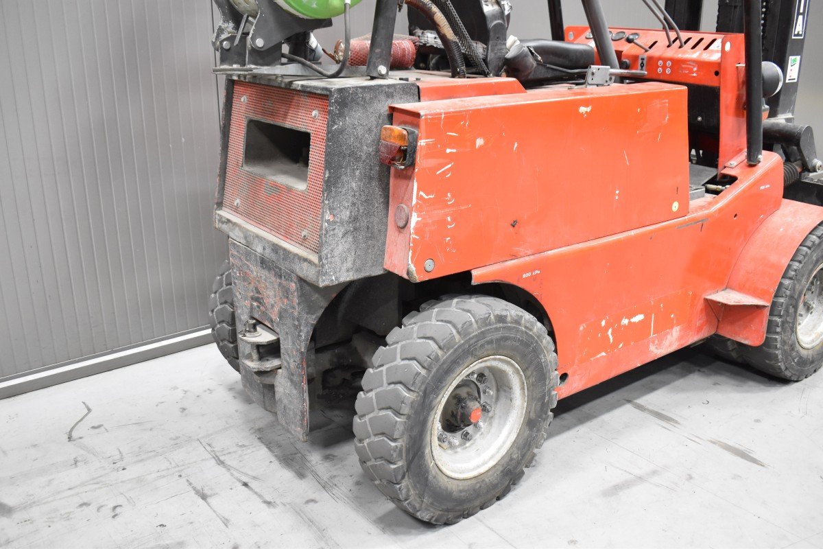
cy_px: 274
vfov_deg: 40.0
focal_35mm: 33
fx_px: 754
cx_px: 412
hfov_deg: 57.2
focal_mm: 22
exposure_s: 1/25
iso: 1600
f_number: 4.5
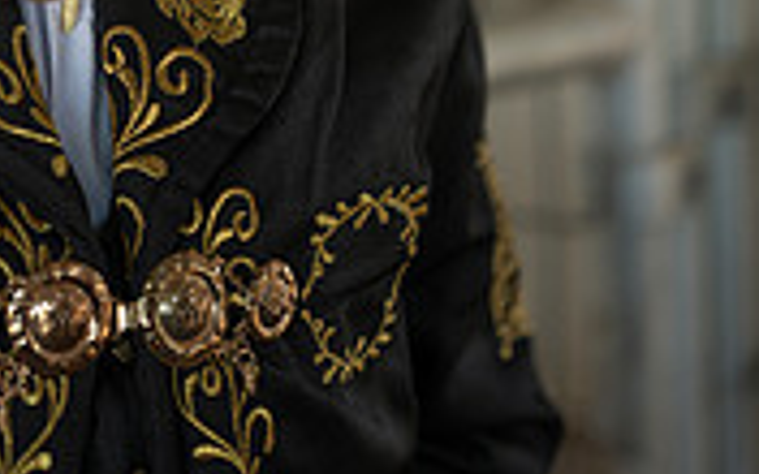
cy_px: -452
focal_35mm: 222
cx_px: 142
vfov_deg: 5.8
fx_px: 4592
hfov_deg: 9.4
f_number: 1.8
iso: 100
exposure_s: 1/100
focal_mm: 85
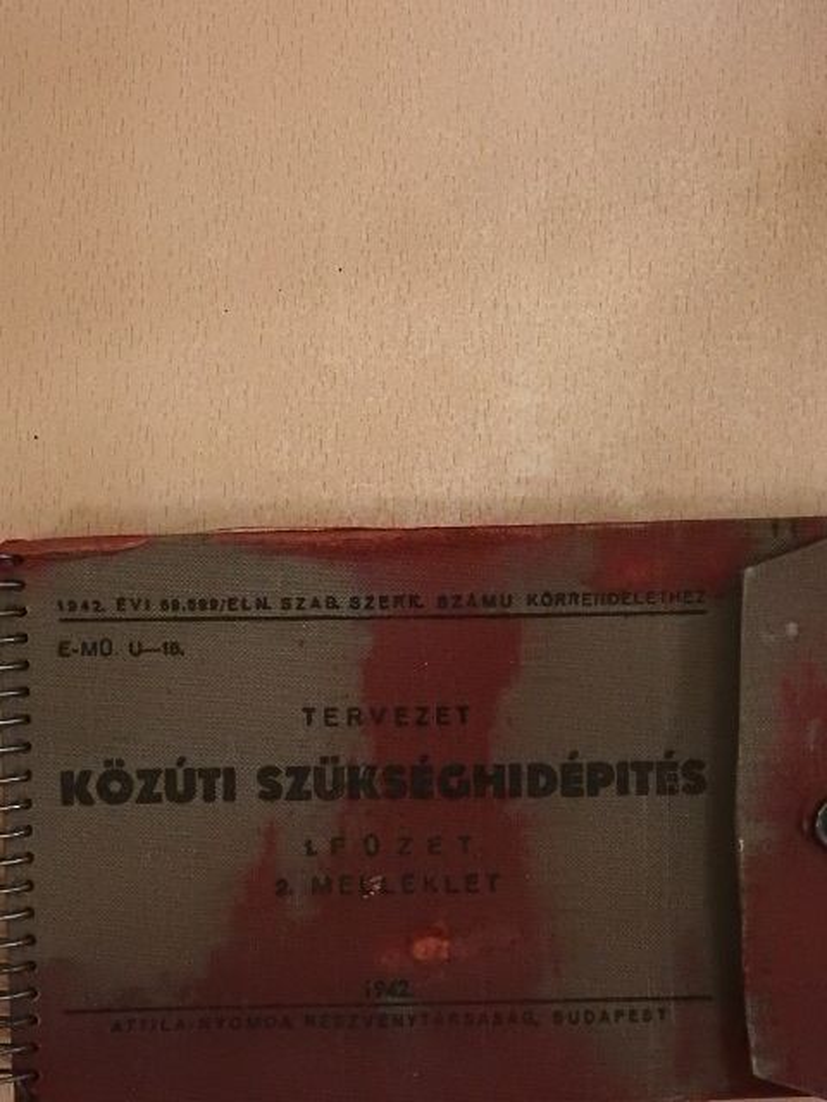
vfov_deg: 42.1
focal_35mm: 45
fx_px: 1433
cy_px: 551
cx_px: 414
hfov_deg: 32.2
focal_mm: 8.1
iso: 1600
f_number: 4
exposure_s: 1/80
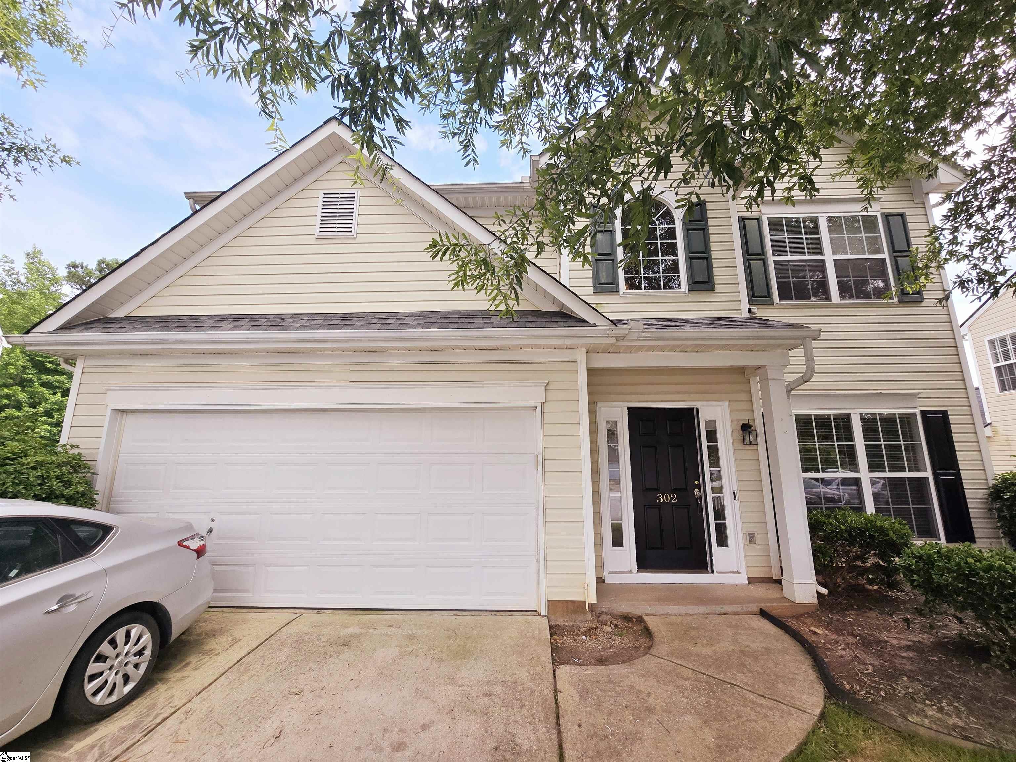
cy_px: 381
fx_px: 382
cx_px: 508
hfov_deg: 106.2
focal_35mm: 13
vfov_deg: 89.9
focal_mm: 2.2
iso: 50
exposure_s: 1/909
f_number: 2.2
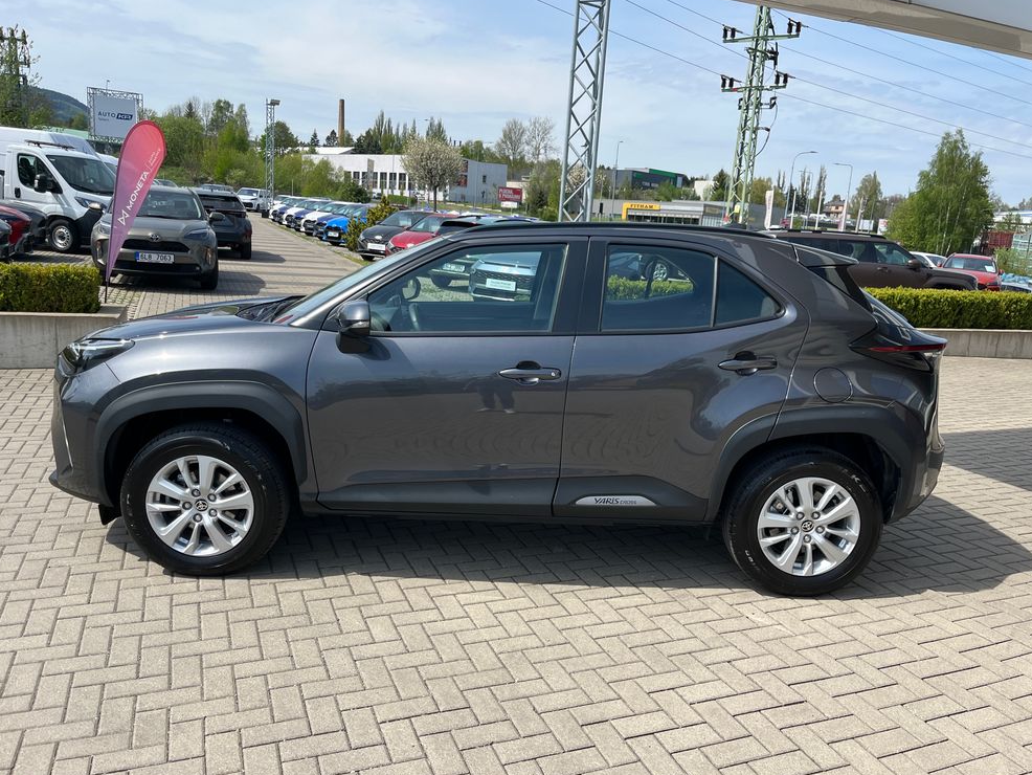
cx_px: 502
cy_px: 385
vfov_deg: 51.4
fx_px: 805
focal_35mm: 27
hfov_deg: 65.3
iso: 50
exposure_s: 1/2755
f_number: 1.6
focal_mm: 5.1
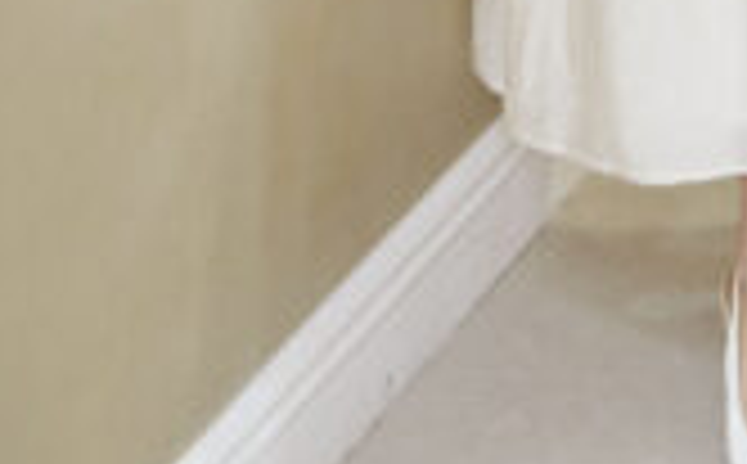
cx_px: 893
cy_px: -768
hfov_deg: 11.7
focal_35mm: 176
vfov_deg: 6.9
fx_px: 3576
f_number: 2.8
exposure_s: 1/100
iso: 640
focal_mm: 41
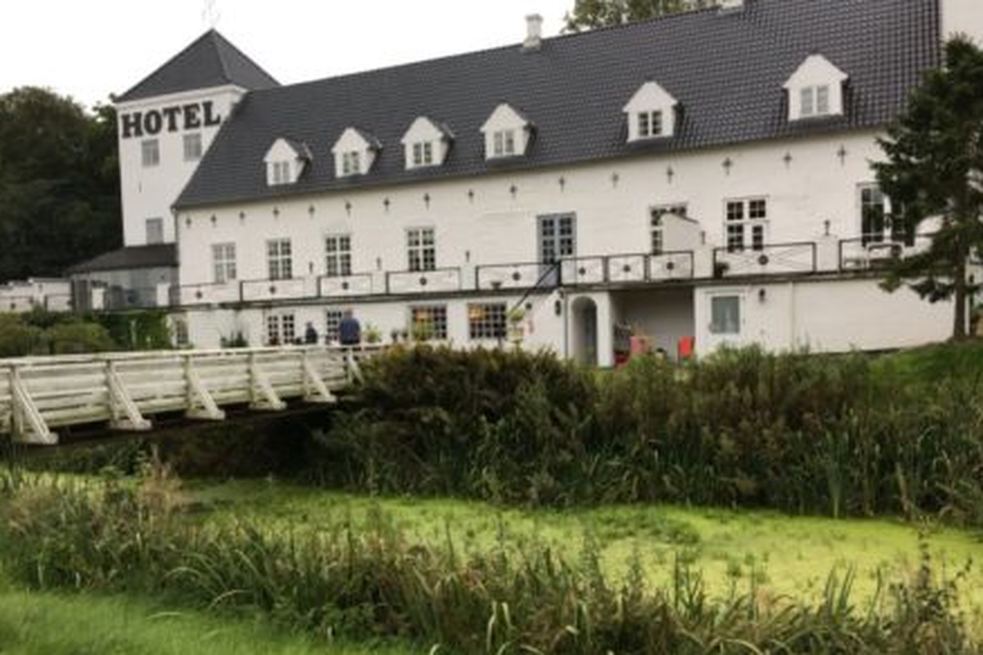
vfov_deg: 42.3
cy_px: 357
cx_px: 489
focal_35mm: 31
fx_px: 846
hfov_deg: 60.3
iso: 40
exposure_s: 1/100
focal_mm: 4.15
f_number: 2.2
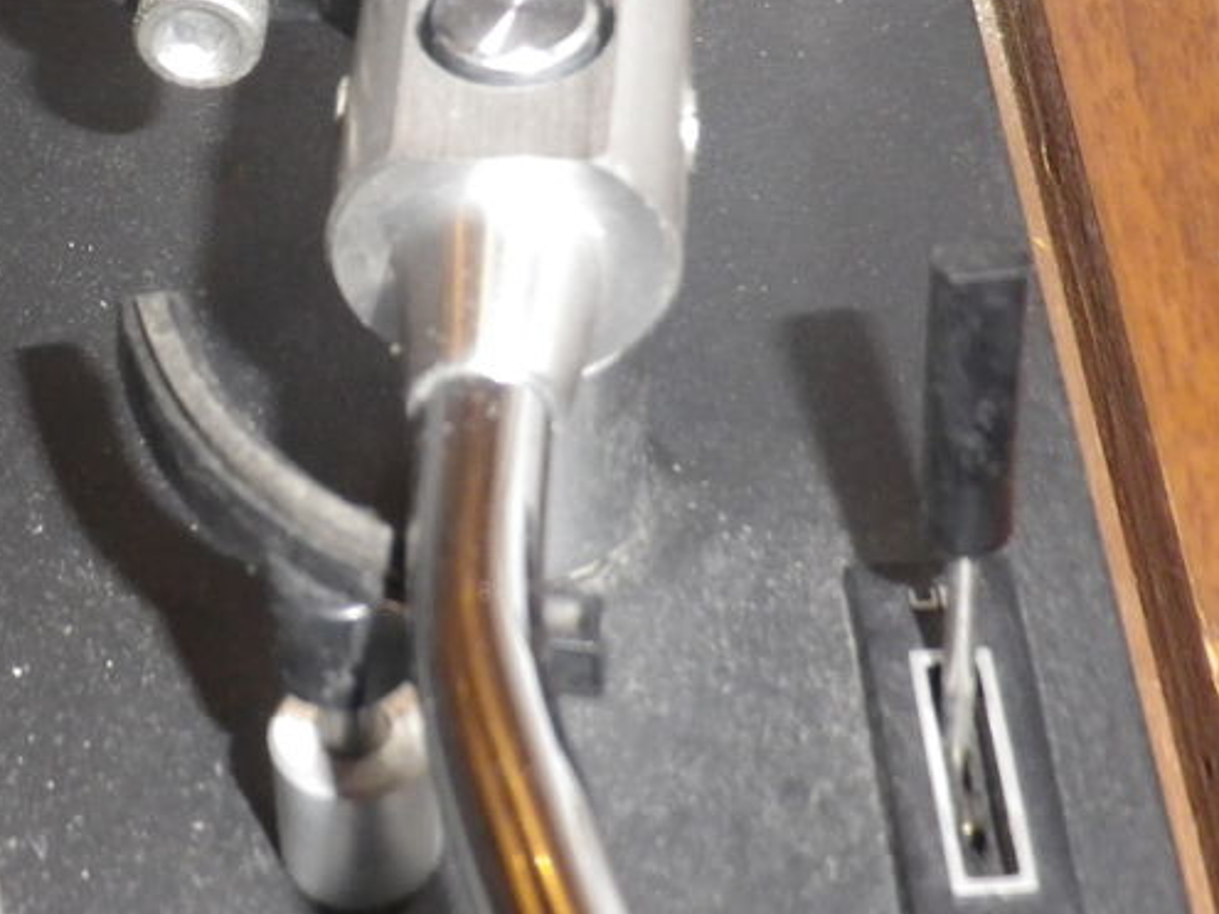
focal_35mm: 93
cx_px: 308
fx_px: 3274
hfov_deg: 20.9
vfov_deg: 15.9
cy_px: 439
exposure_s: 1/60
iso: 400
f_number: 4.2
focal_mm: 8.2
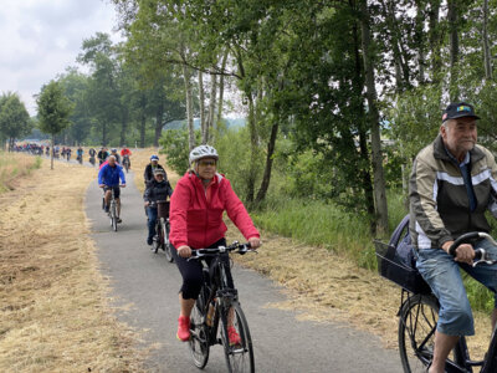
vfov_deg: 28.0
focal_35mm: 52
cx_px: 248
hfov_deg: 36.8
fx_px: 747
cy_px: 186
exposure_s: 1/239
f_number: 2
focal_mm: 6
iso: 20
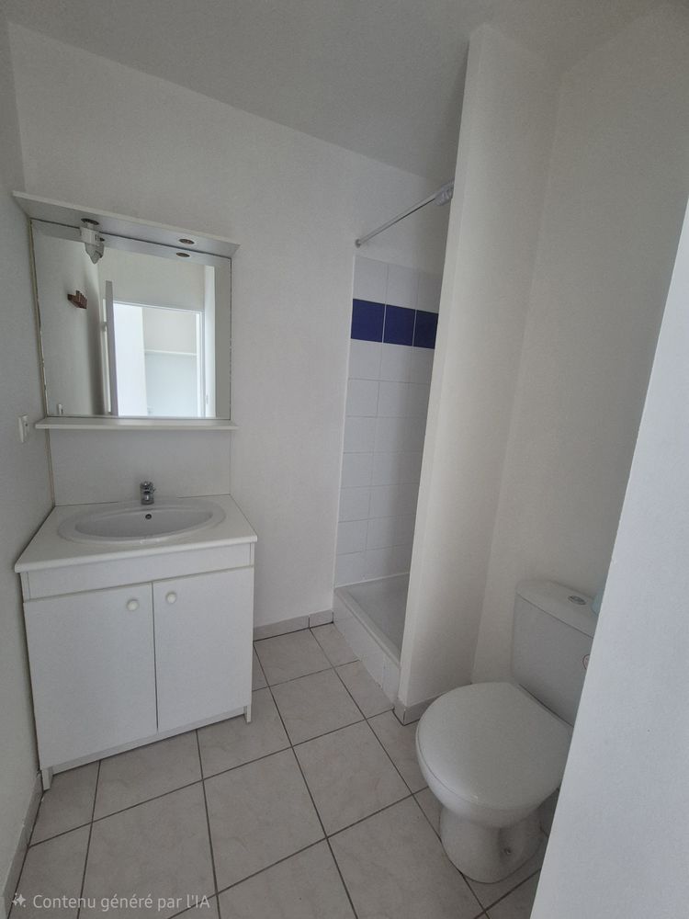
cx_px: 344
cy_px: 460
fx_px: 345
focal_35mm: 13
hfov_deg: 89.9
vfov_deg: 106.2
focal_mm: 2.2
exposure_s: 1/50
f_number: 2.2
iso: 800
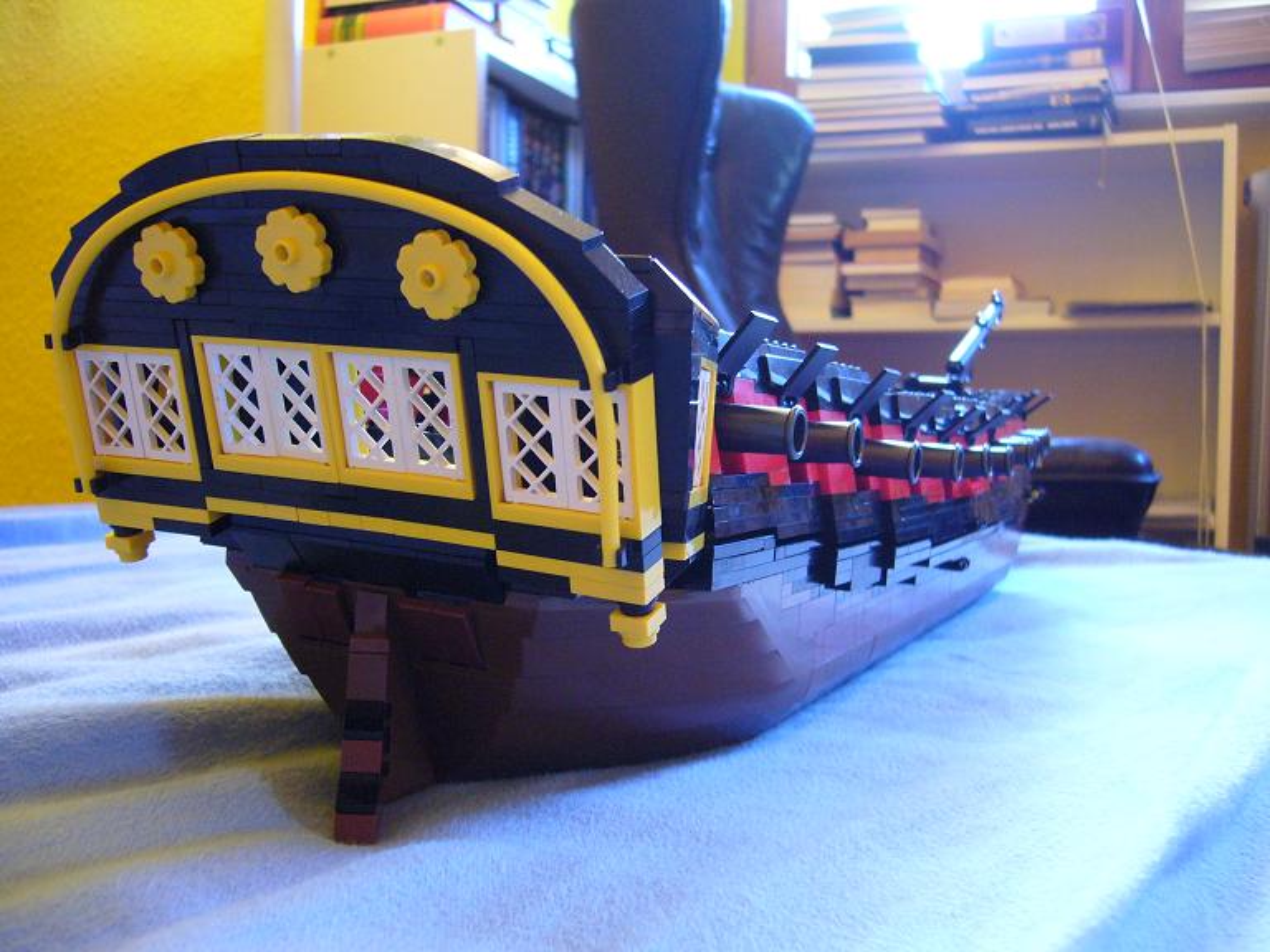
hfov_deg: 52.6
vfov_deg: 40.7
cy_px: 476
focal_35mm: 35
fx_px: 1284
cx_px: 635
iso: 200
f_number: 2.8
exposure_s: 1/8
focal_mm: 5.8
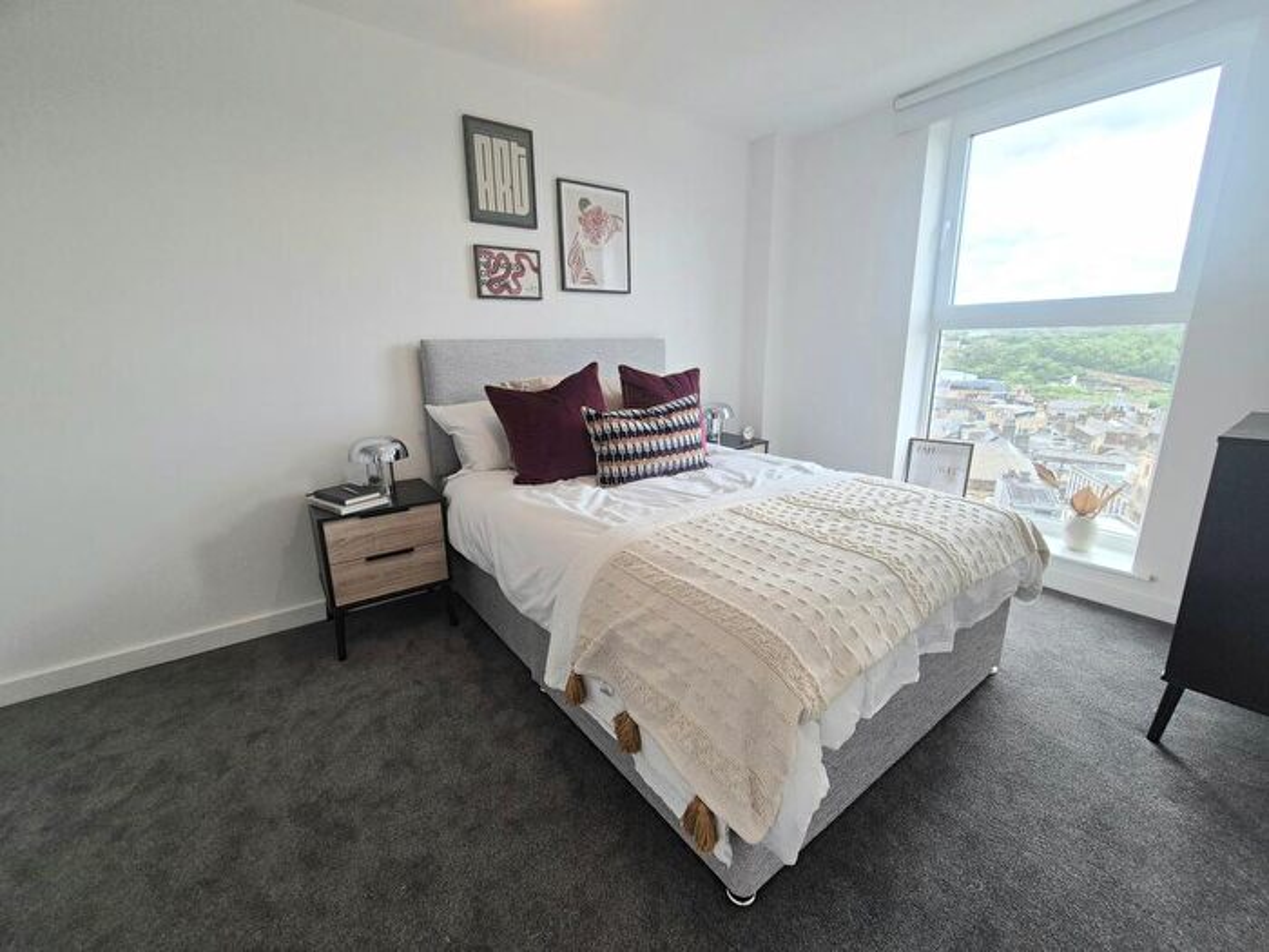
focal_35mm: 13
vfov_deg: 89.9
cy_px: 476
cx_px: 634
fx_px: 477
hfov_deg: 106.2
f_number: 2.2
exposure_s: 1/111
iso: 50
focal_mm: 2.2
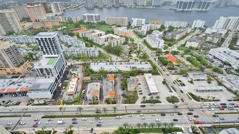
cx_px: 119
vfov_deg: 63.7
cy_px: 76
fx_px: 108
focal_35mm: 17
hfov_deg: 95.9
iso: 250
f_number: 22
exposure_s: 1/60
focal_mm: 16
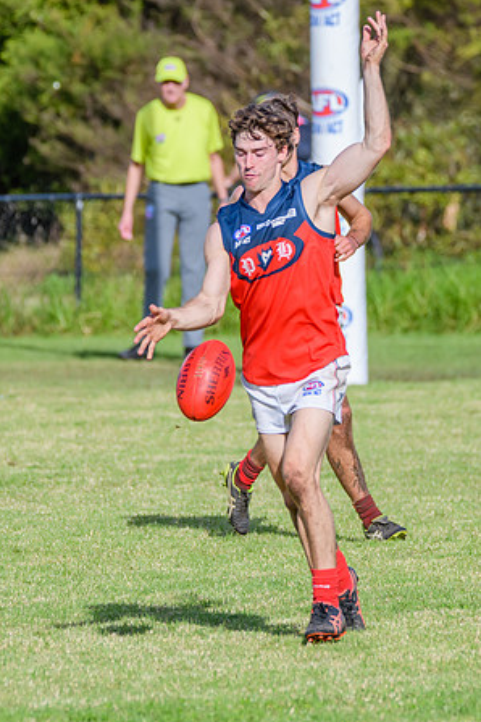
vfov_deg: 3.2
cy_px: 372
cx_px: 267
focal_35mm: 640
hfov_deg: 2.1
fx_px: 12826
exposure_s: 1/2000
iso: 800
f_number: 7.1
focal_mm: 350
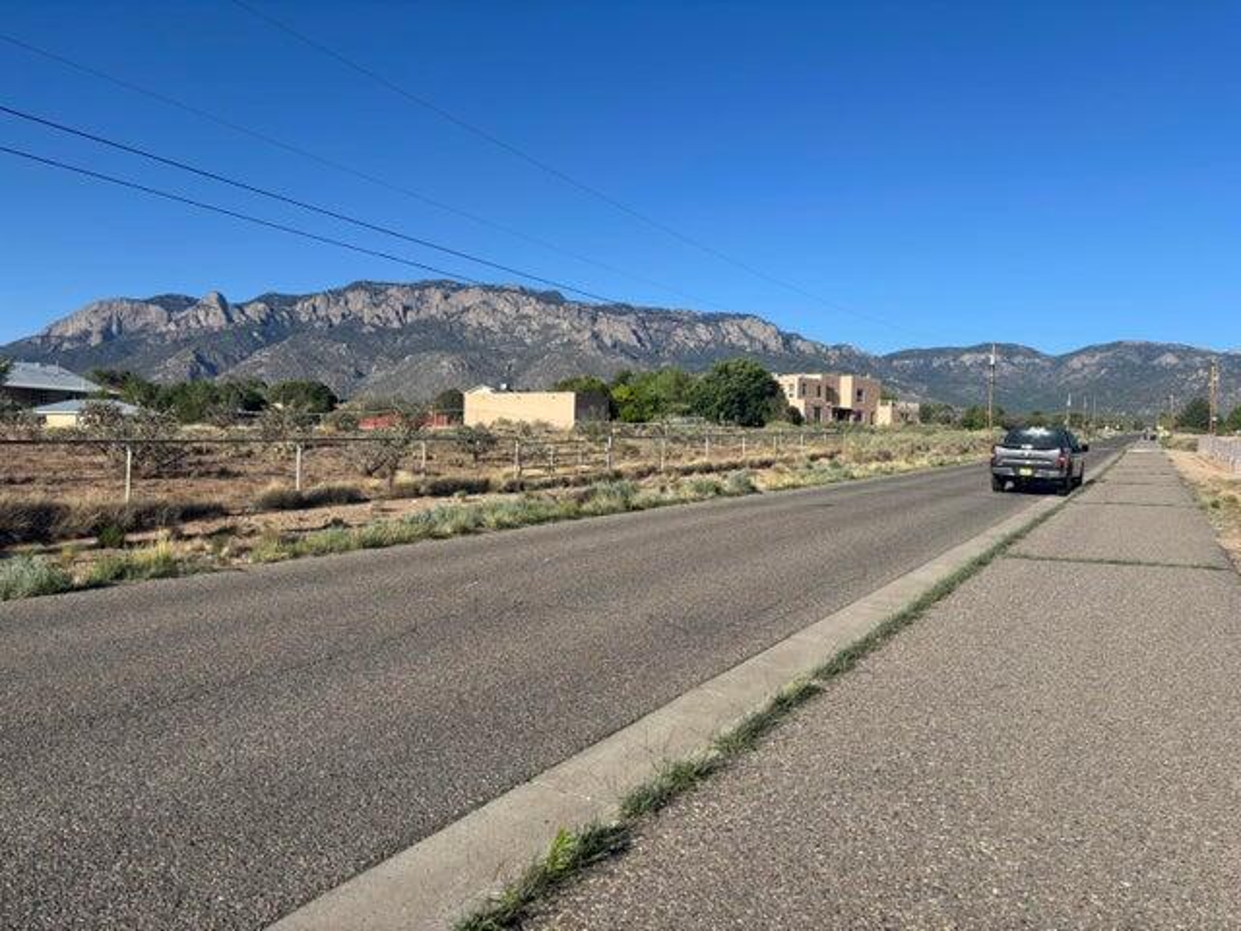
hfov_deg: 67.3
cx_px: 620
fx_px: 932
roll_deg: -2.1
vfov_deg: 53.1
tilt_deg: -0.2
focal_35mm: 26
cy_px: 466
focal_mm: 5.96
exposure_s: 1/3650
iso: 50
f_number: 1.6
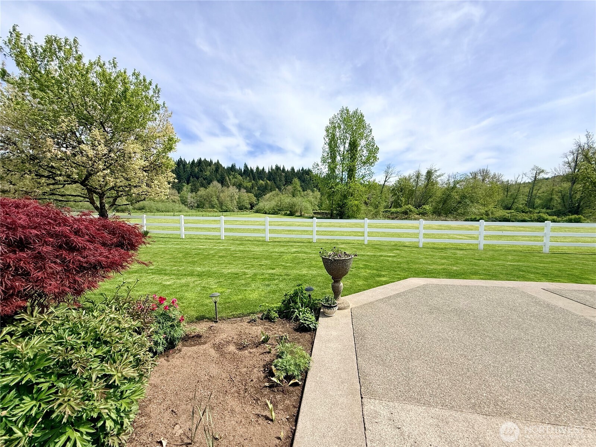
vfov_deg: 85.7
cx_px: 298
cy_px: 224
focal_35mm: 14
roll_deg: -0.5
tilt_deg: -3.1
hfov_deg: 102.1
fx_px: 241
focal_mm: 2.22
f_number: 2.2
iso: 50
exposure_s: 1/2092
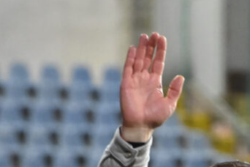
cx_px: 234
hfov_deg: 2.7
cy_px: 333
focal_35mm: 757
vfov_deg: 1.8
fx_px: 5257
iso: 6400
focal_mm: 185
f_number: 5.6
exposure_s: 1/200
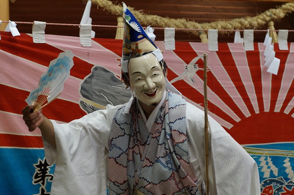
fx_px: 856
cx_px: 147
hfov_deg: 19.5
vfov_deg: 13.0
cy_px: 98
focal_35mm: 105
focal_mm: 70
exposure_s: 1/125
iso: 800
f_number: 4
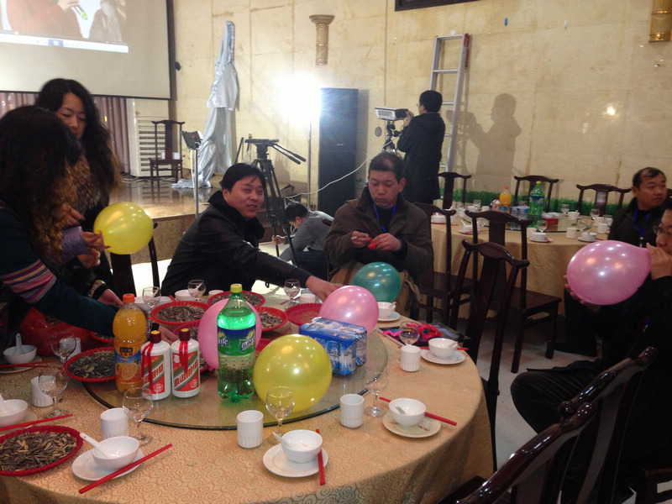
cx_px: 336
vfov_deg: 42.9
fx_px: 641
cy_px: 252
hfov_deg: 55.4
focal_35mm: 33
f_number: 2.4
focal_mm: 4.13
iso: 200
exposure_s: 1/20
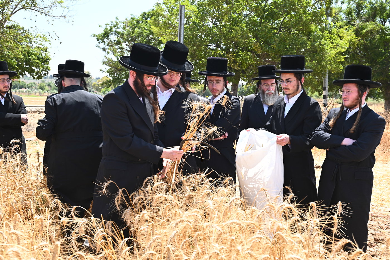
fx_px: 487
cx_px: 195
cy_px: 130
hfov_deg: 43.6
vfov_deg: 29.9
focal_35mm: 45
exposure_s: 1/200
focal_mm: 45
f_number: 6.3
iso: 160
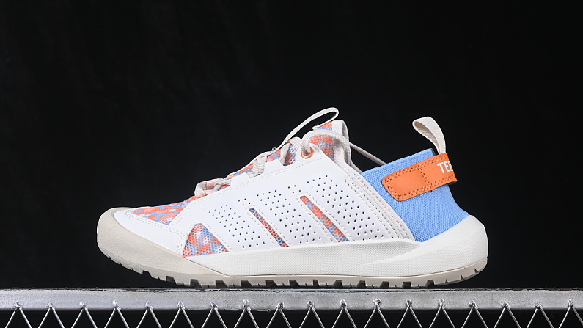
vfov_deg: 15.3
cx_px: 292
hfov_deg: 26.9
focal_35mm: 79
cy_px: 168
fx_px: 1221
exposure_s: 1/80
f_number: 8
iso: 160
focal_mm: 50
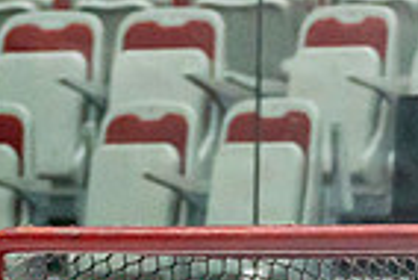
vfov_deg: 1.7
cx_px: 100
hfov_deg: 2.6
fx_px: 9147
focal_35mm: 787
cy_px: 598
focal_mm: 134
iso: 3200
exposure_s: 1/1250
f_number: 2.8
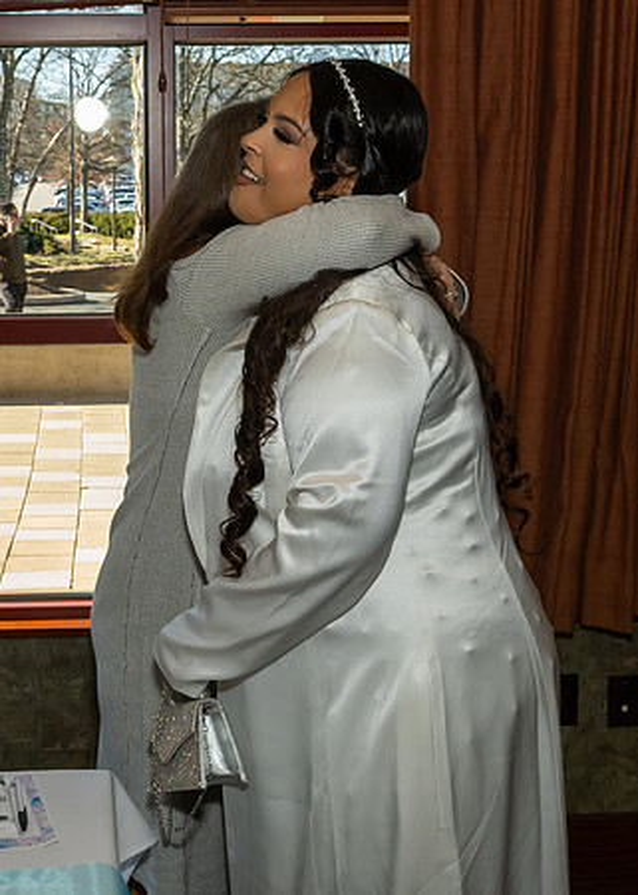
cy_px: 366
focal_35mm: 52
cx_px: 170
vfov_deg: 37.6
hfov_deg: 27.0
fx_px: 1310
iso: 1000
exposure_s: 1/250
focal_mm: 19
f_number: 7.1
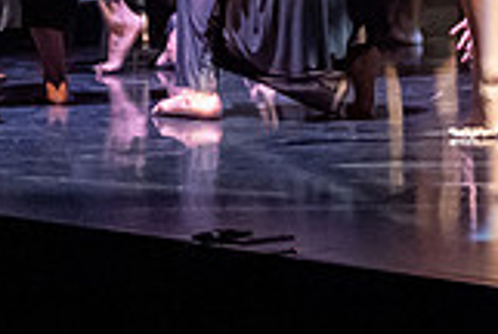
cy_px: -226
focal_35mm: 229
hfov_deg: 9.0
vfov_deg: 5.9
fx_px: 3174
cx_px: 173
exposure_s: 1/100
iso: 6400
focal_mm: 44
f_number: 2.8
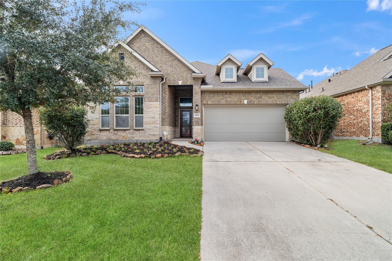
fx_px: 174
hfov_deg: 96.7
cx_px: 196
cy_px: 130
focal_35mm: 16
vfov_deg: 73.7
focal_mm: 16
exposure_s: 1/125
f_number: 9
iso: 200
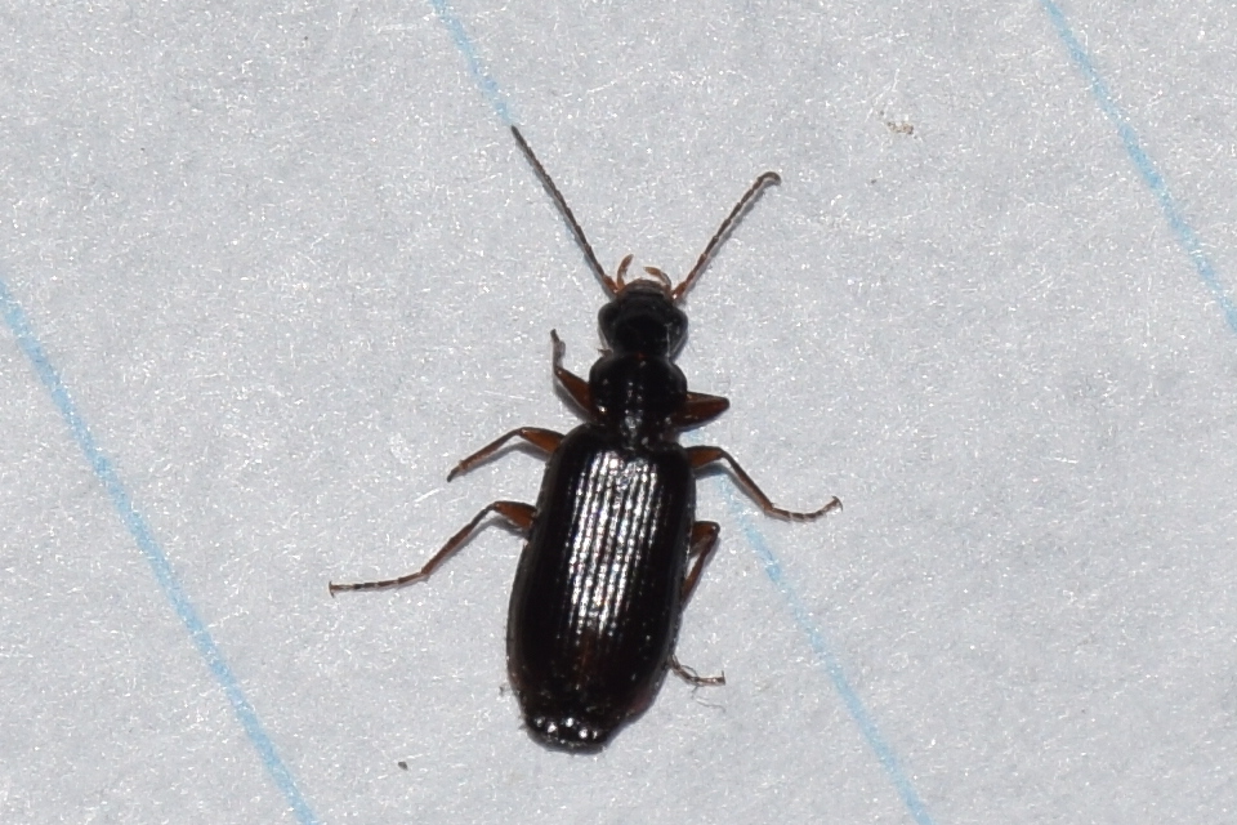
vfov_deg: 7.0
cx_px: 618
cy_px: 412
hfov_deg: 10.5
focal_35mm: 195
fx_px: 6700
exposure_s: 1/160
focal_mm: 130
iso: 100
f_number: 13
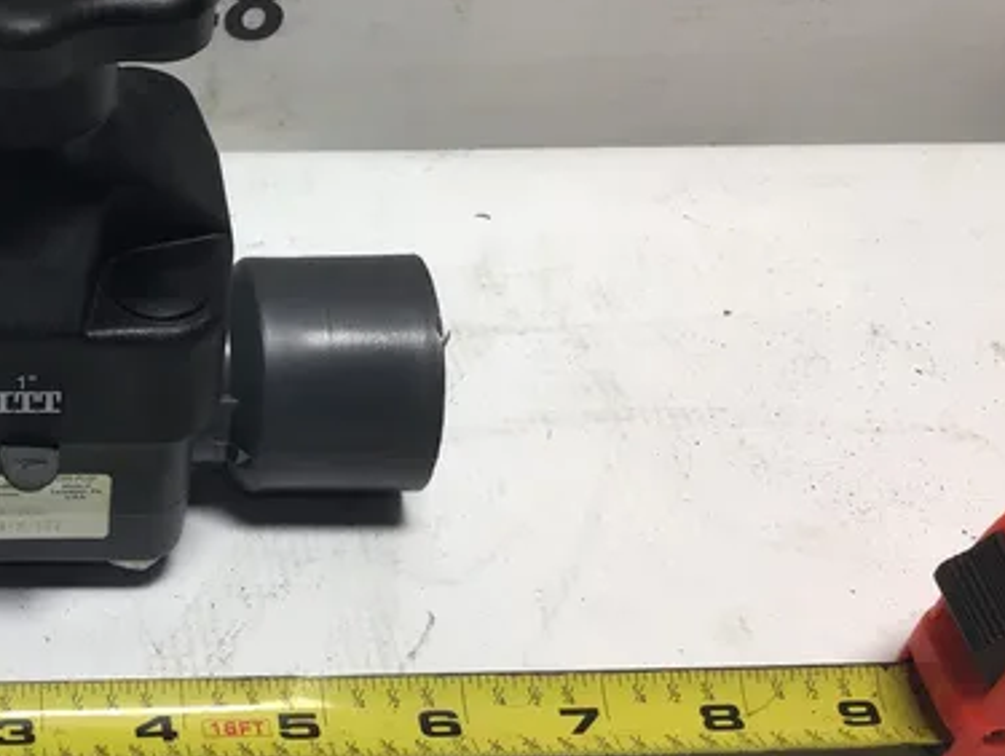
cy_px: 312
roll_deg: -2.6
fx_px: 1802
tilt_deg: -43.2
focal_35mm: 62
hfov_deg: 29.3
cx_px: 16
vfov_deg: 23.7
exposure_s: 1/120
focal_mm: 3.3
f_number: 2.4
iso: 25
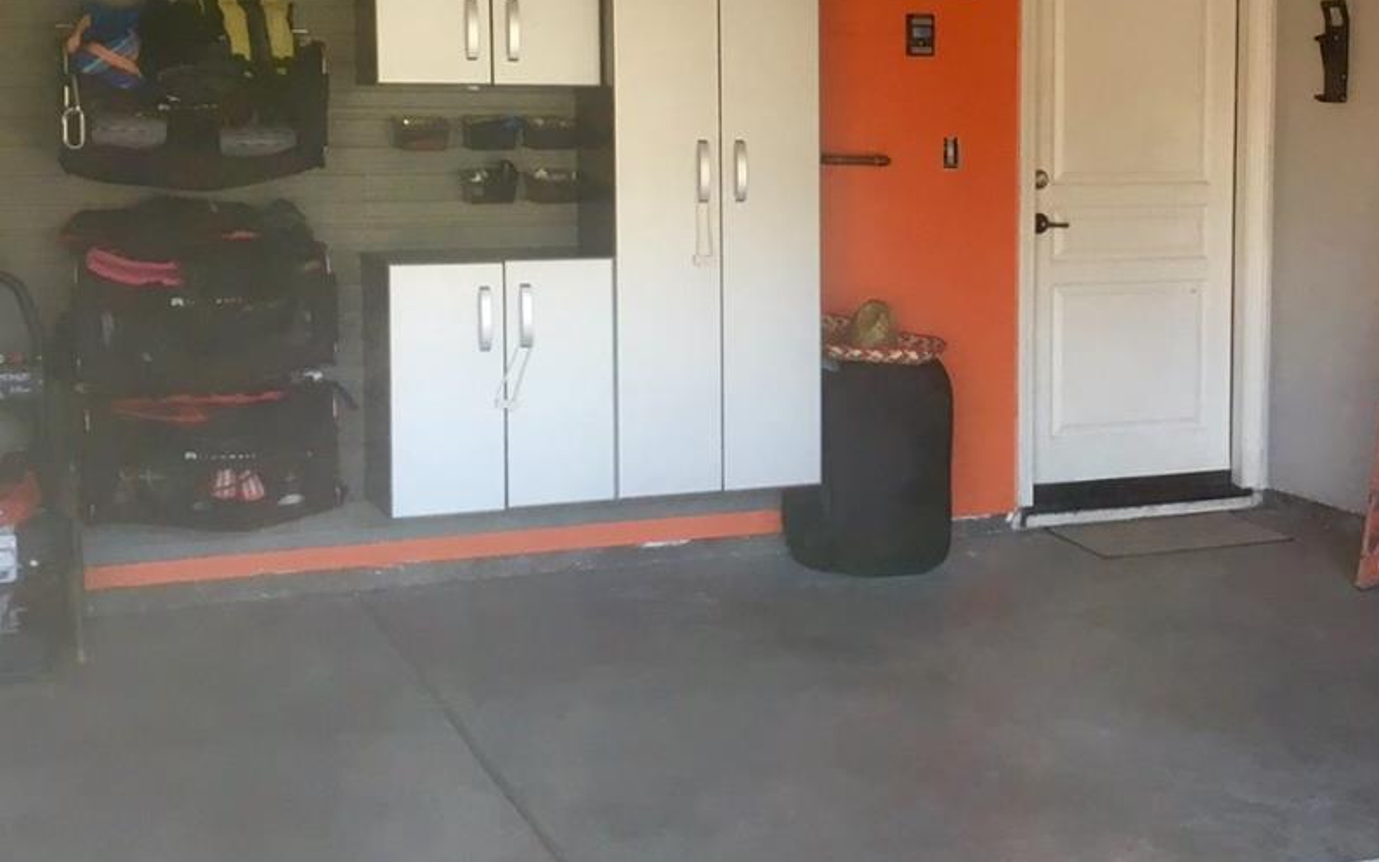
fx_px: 2180
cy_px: 300
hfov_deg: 34.2
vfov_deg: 22.3
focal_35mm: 58
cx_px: 1079
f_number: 2.2
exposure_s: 1/40
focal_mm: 4.15
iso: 25
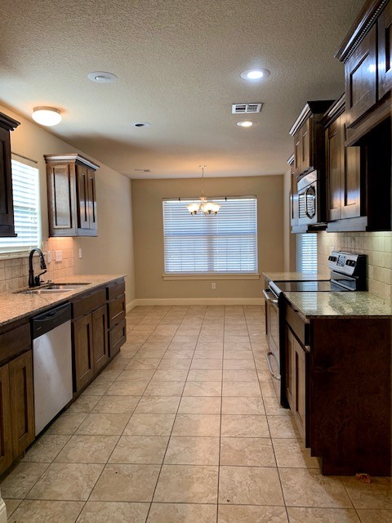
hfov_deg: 53.1
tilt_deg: -1.7
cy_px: 262
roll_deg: +0.7
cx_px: 196
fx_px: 393
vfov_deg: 67.3
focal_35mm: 26
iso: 125
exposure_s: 1/60
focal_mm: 4.25
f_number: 1.8
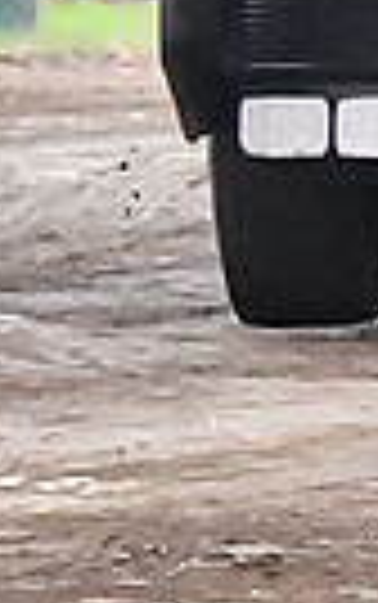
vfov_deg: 1.5
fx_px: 23257
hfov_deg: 0.9
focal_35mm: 1414
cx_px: 756
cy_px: -452
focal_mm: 155
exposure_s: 1/400
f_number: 5.6
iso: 8000
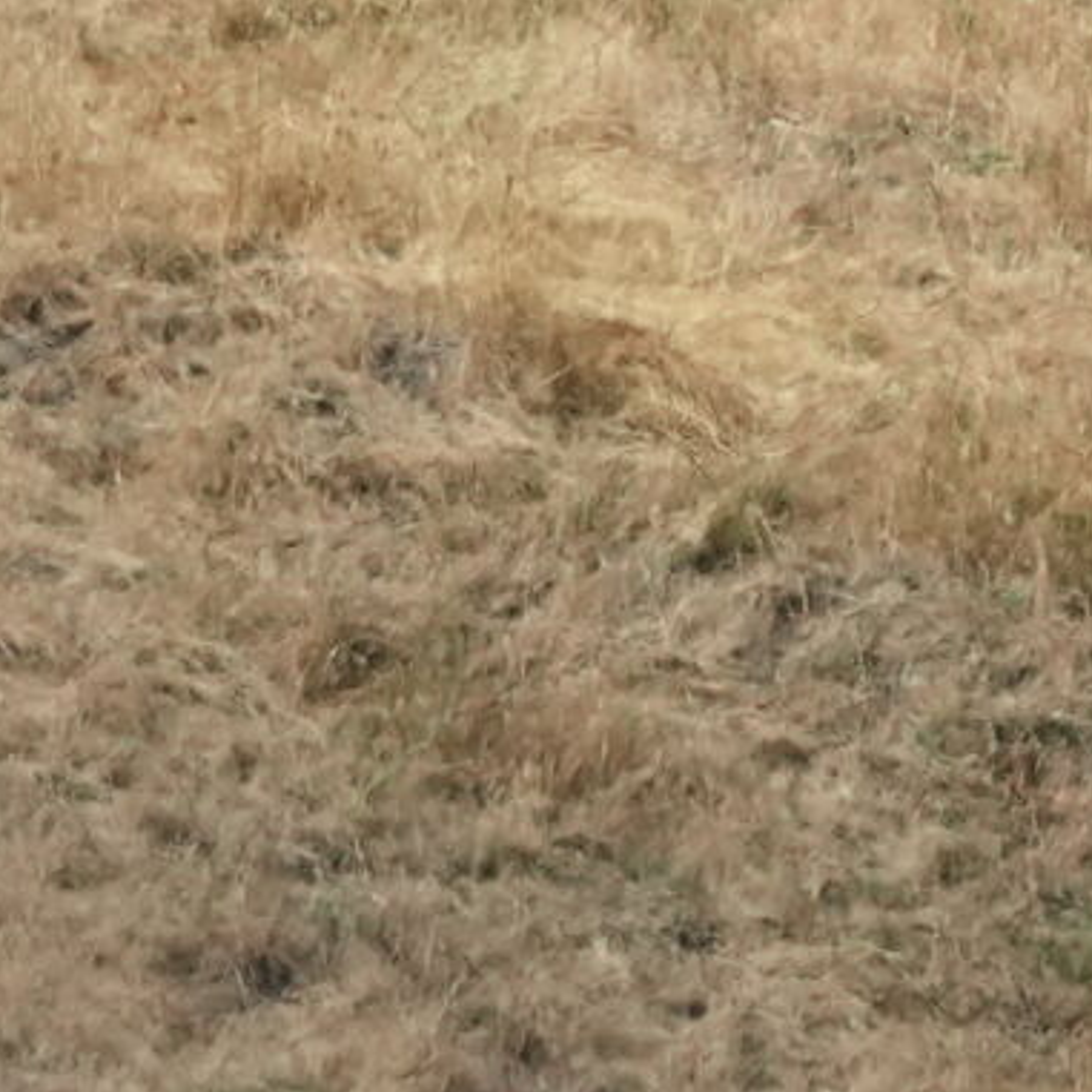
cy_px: 1144
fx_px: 73558
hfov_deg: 0.8
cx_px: -3548
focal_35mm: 2061
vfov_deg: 0.9
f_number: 6.3
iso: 1000
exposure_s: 1/2000
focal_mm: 214
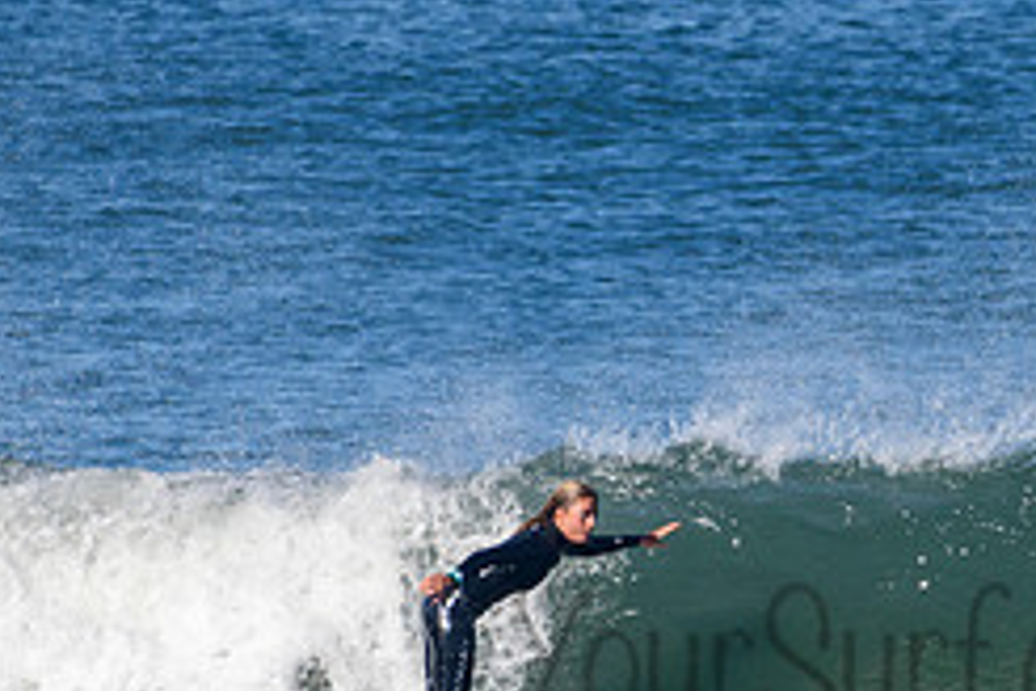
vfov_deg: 0.8
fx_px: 50961
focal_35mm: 1771
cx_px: 948
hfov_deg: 1.2
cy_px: 613
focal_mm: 500
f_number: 5.6
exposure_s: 1/2000
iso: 400
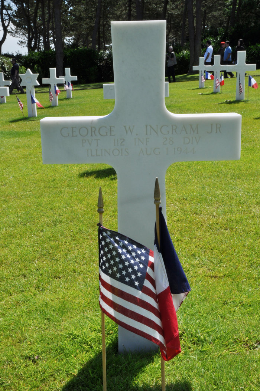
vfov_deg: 38.9
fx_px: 554
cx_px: 130
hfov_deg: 26.4
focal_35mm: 51
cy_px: 196
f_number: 29
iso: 200
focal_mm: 34
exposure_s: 1/50
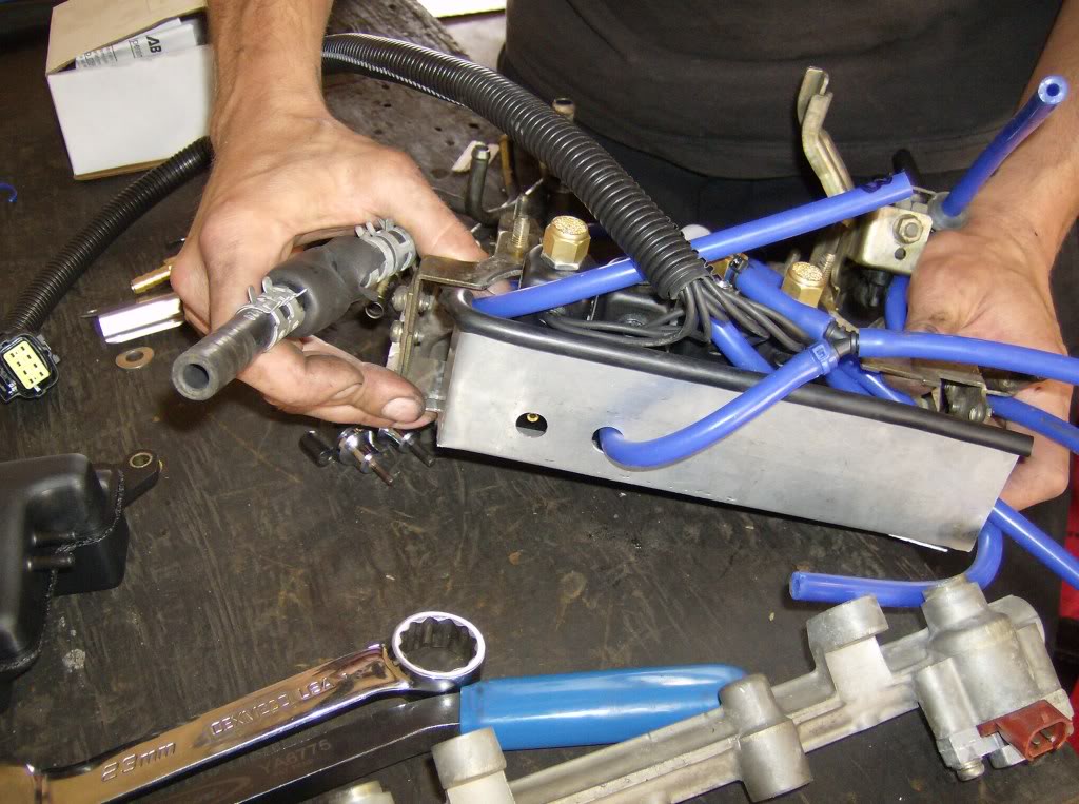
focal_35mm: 36
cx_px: 540
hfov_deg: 51.5
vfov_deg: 39.5
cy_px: 402
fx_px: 1120
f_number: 2.8
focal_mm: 6
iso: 200
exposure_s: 1/60
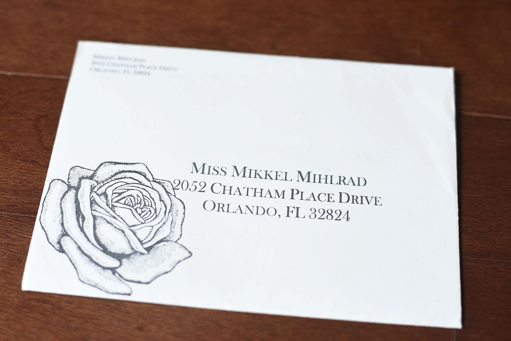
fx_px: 738
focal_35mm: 52
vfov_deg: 26.0
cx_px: 250
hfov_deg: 38.2
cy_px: 173
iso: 500
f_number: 2.8
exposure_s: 1/250
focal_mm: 50
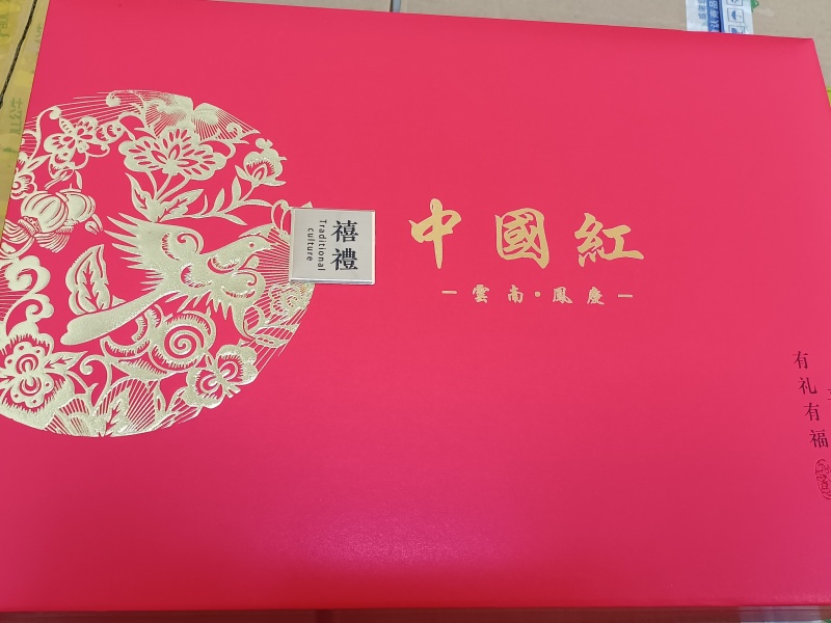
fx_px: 792
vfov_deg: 42.9
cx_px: 416
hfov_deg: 55.4
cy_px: 312
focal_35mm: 33
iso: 1158
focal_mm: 4.71
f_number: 1.79
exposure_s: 1/33.3
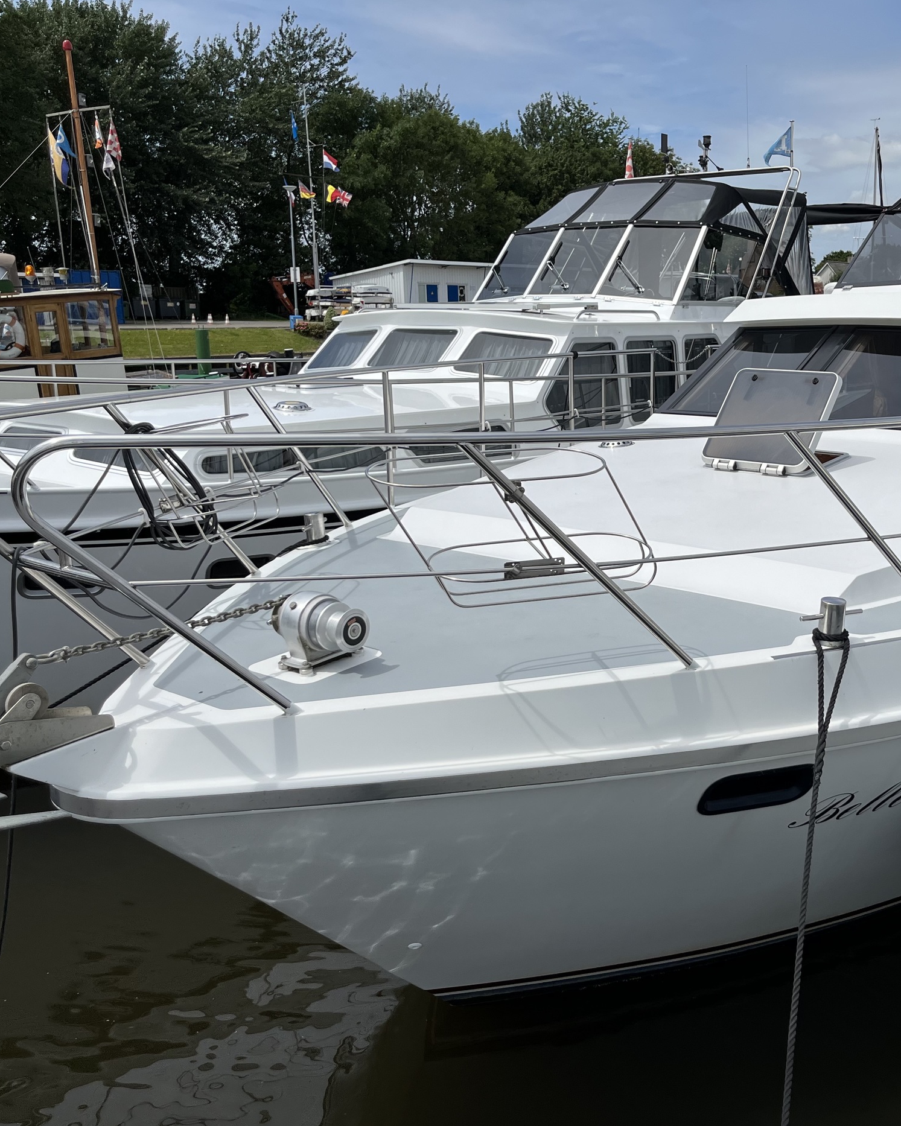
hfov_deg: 42.4
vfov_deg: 52.8
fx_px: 1133
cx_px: 641
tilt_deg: -12.2
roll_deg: -0.2
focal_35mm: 34
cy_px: 563
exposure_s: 1/7353
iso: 50
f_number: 1.6
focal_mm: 5.1
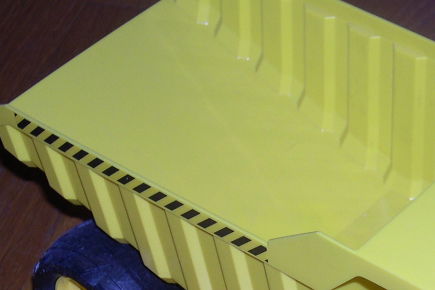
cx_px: 365
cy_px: 280
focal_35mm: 135
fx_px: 1631
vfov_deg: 10.1
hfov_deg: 15.1
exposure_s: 1/60
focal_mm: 11.1
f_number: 3.2
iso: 100
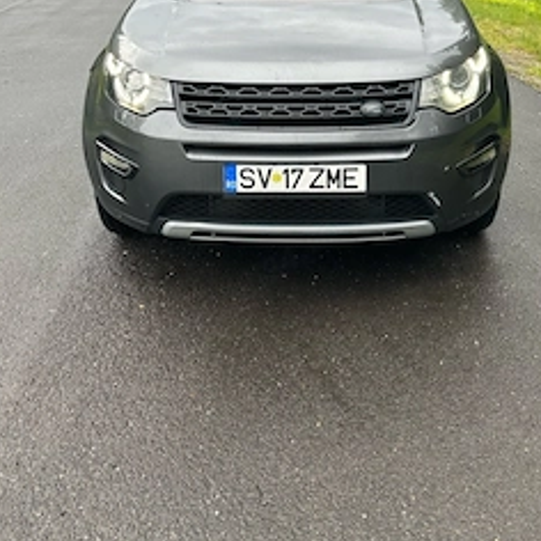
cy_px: 126
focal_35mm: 36
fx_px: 637
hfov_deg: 45.9
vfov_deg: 44.3
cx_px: 309
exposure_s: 1/174
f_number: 1.78
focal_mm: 6.86
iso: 64
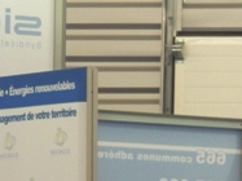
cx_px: 138
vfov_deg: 2.8
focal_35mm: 530
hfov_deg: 3.7
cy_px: 165
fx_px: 3703
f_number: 4.4
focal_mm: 27.6
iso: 400
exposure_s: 1/30
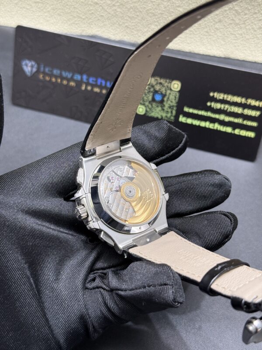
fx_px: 484
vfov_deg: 39.7
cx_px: 131
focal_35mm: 48
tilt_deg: -50.9
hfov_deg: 30.3
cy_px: 175
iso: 100
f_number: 1.78
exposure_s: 1/50
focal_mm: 6.76
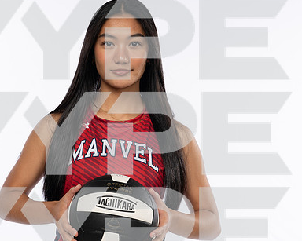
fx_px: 608
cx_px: 92
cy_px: 134
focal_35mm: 68
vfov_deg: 22.5
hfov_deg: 27.7
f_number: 7.1
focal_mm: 48
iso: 200
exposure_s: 1/250
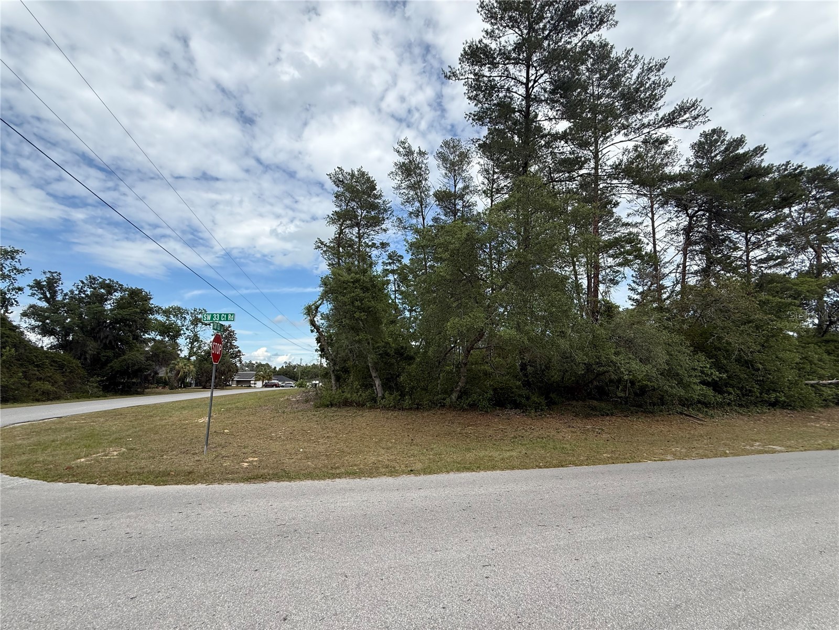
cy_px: 315
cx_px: 420
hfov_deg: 102.1
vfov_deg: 85.7
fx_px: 339
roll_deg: -0.7
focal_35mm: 14
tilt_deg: +13.1
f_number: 2.2
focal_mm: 2.22
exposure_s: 1/955
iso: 50
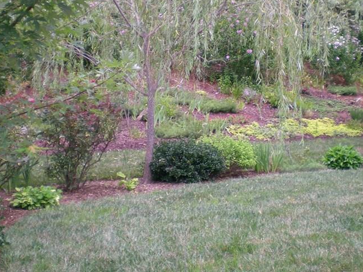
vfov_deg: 24.1
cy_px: 67
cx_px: 185
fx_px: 629
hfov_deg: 32.2
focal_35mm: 60
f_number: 3.1
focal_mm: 6.3
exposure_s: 1/151
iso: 50
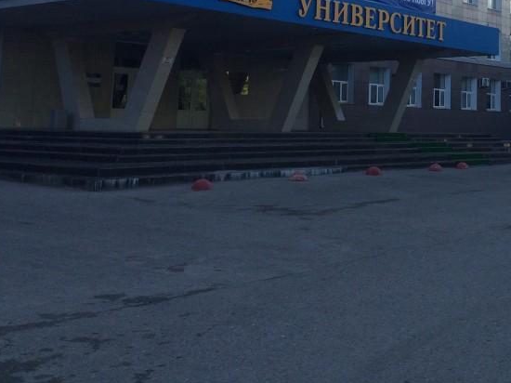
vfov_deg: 26.0
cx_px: 437
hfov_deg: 34.1
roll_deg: -0.6
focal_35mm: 54
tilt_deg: +6.8
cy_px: 28
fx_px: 797
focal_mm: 4.15
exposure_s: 1/838
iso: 32
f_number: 2.2
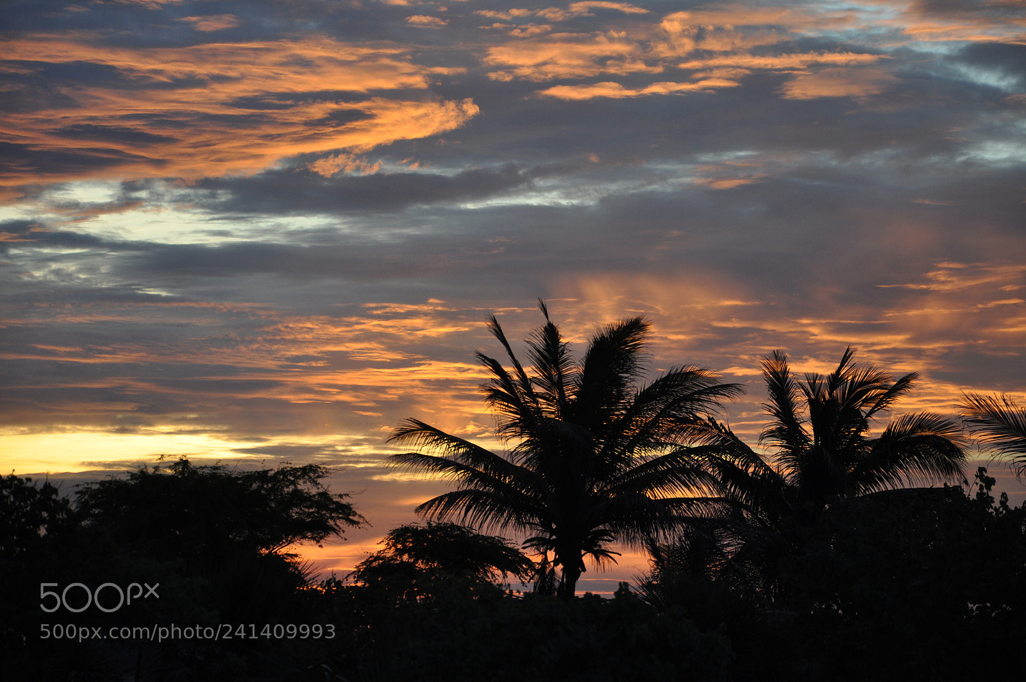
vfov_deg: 8.7
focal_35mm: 158
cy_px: 341
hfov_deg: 13.1
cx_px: 513
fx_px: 4484
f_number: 5.6
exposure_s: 1/125
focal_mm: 105
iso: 320
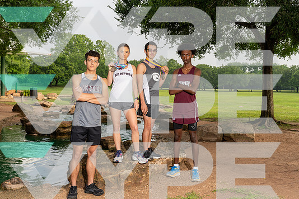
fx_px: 316
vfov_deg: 35.0
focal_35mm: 38
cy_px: 104
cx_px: 140
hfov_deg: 50.7
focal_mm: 35
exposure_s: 1/250
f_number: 8
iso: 320
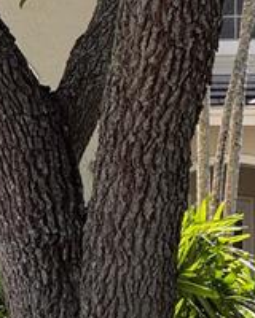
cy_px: 149
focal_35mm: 130
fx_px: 1226
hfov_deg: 11.8
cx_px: 53
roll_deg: -0.6
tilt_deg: +7.9
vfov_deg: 14.8
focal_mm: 5.96
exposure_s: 1/607
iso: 64
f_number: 1.6
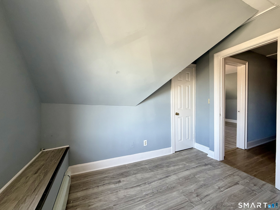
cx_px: 140
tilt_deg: -1.6
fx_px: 113
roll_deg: +0.6
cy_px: 105
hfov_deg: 102.1
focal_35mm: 14
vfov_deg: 85.7
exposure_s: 1/121
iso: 320
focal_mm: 2.22
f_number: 2.2
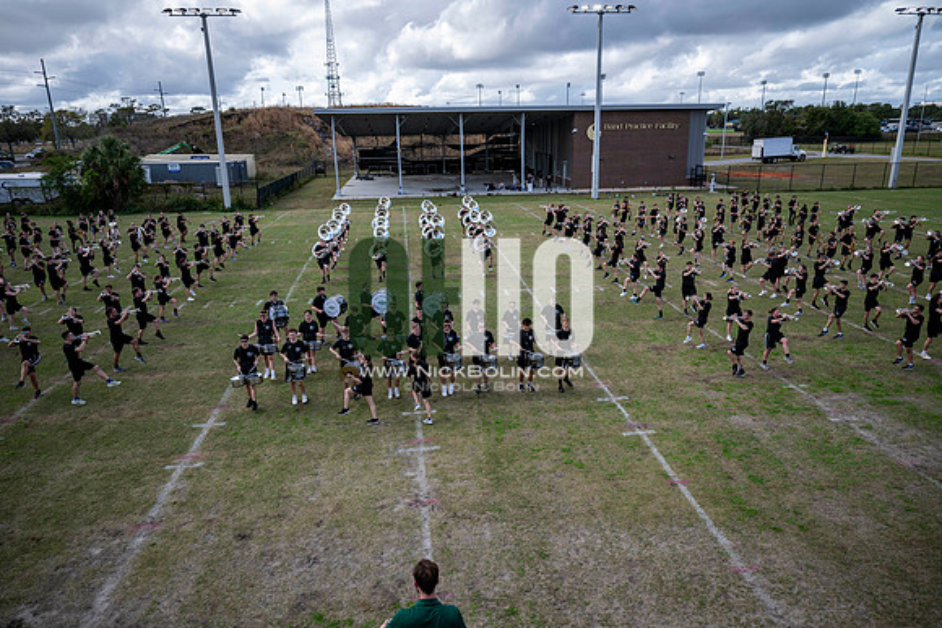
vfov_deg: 53.2
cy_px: 314
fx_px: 628
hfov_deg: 73.7
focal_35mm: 24
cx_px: 471
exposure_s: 1/1250
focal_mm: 24
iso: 125
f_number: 2.8
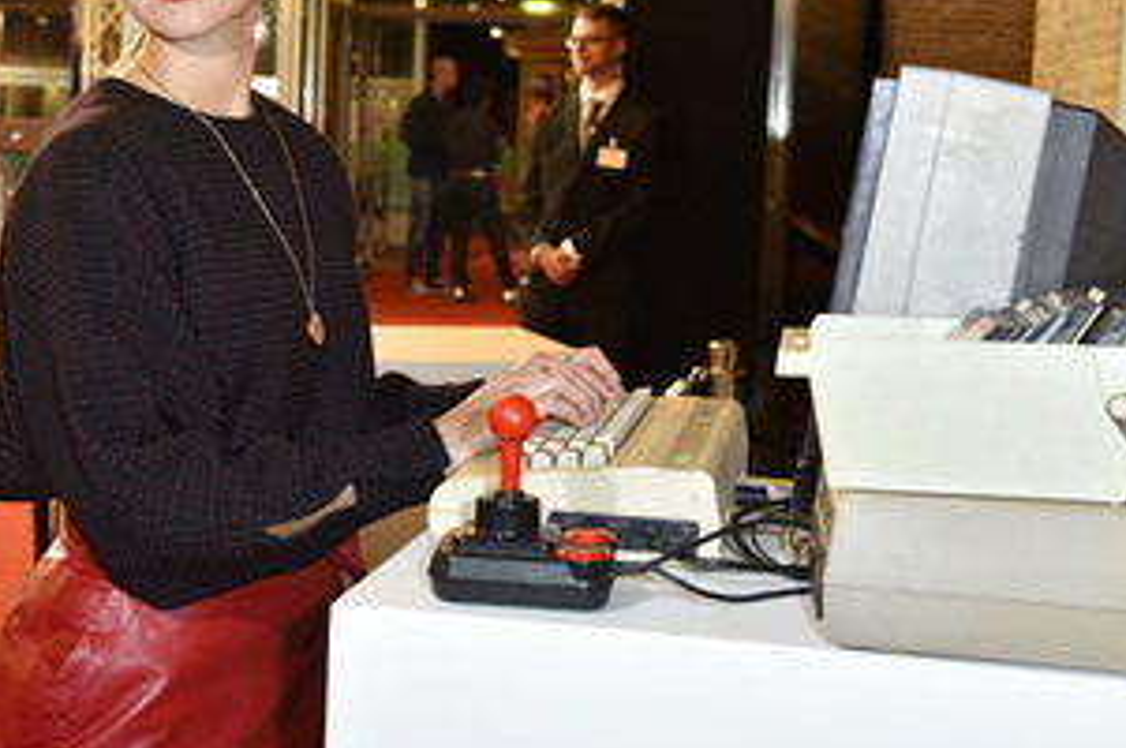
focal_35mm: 69
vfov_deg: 19.6
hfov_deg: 29.2
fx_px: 2156
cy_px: 213
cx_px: 477
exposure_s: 1/125
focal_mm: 46
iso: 1000
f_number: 5.6
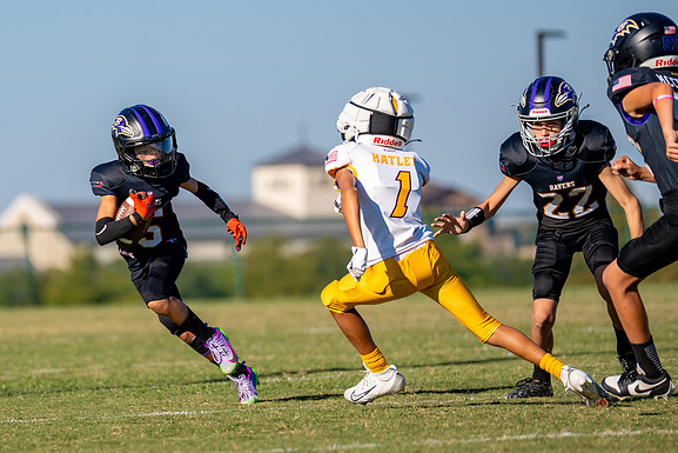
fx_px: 5934
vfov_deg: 4.4
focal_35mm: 315
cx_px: 147
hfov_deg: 6.5
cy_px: 242
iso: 160
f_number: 2.8
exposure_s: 1/4000
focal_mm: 200
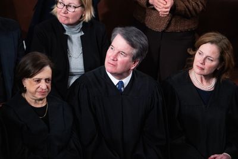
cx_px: 119
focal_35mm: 368
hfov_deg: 5.6
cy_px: 80
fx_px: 2434
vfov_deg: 3.7
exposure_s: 1/500
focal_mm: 368
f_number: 6.3
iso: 5000
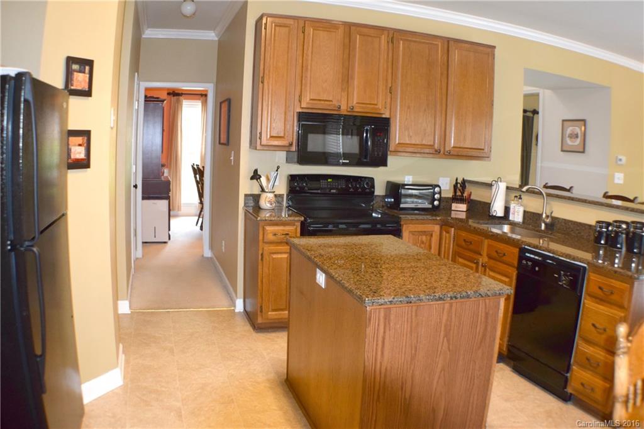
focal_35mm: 42
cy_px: 214
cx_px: 322
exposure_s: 1/100
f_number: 5
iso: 800
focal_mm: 28
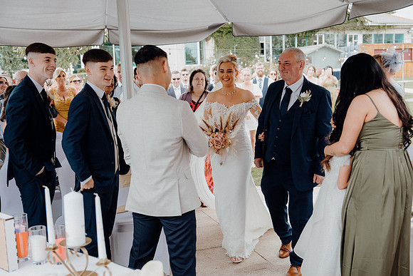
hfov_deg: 49.5
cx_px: 206
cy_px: 138
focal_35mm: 39
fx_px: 448
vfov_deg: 34.2
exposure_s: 1/200
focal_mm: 39
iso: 125
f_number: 3.5
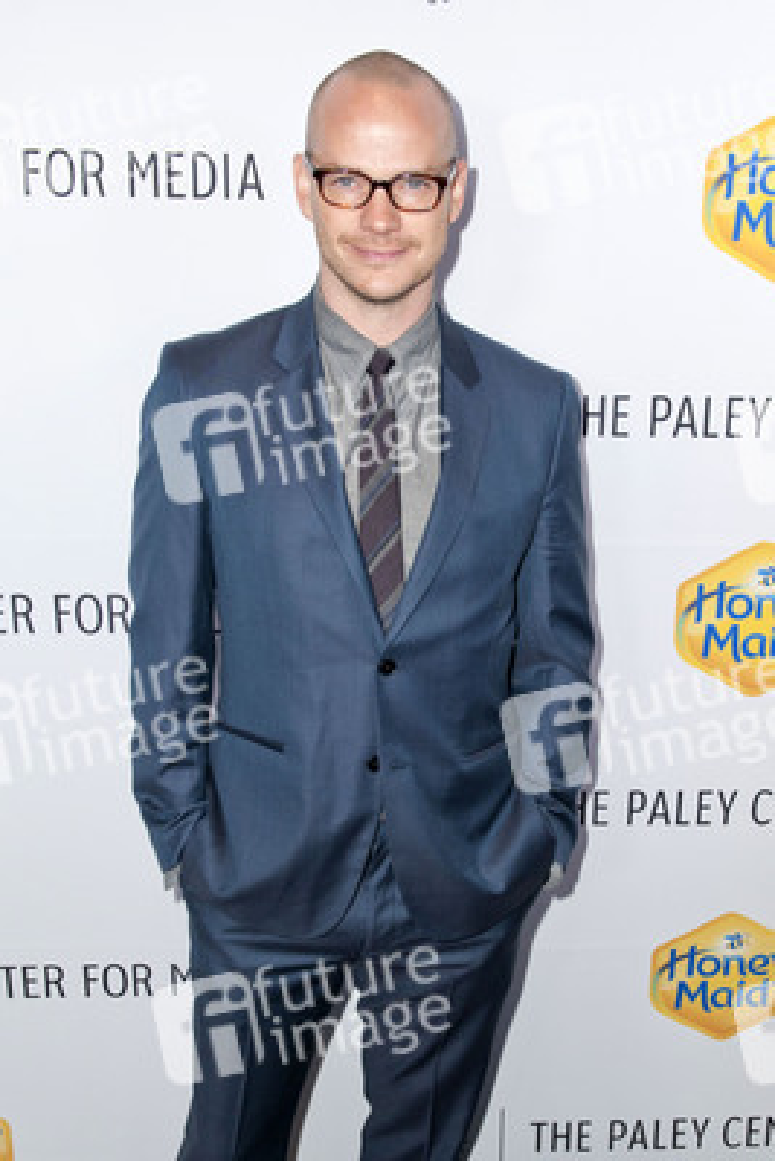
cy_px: 580
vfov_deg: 60.3
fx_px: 1000
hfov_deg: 42.4
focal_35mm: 31
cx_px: 388
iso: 500
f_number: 4.5
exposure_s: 1/400
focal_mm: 31
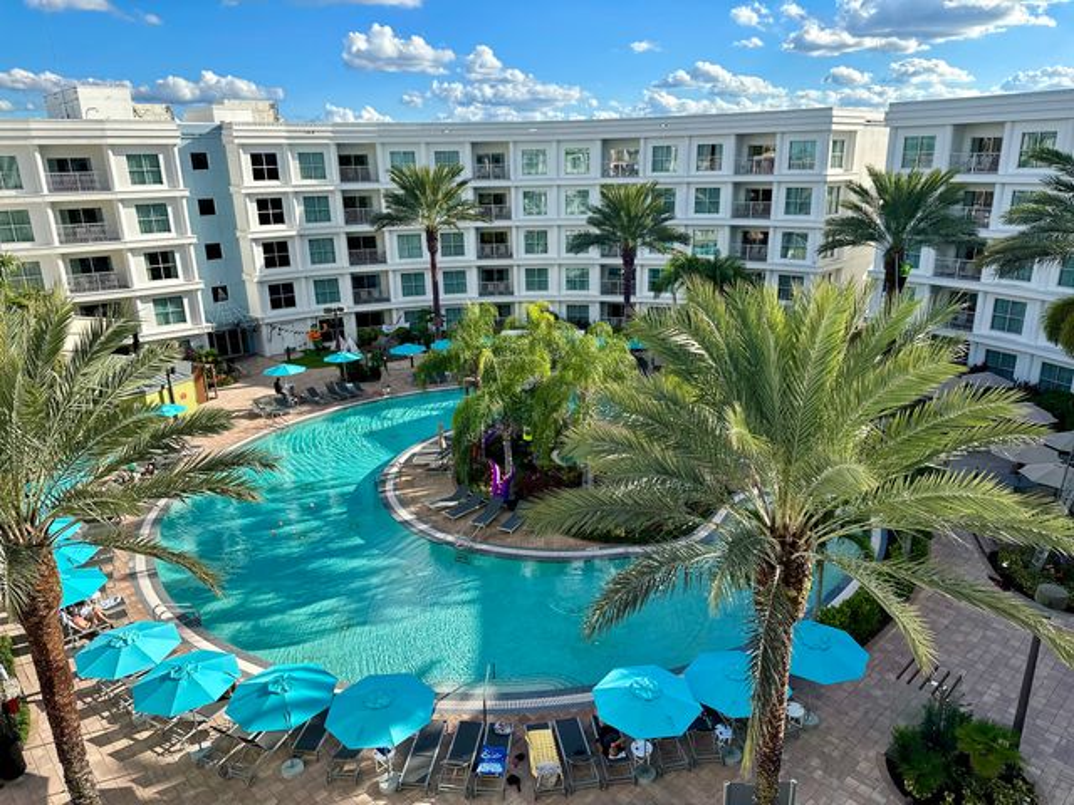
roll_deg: +1.1
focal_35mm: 24
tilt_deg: -17.5
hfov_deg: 71.6
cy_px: 402
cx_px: 537
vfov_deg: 56.8
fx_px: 745
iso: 80
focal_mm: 6.86
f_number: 1.78
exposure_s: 1/2967
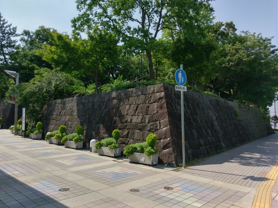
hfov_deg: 67.3
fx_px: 209
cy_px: 104
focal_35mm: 26
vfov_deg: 53.1
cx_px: 139
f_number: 1.8
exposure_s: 1/2341
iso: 100
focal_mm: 4.58
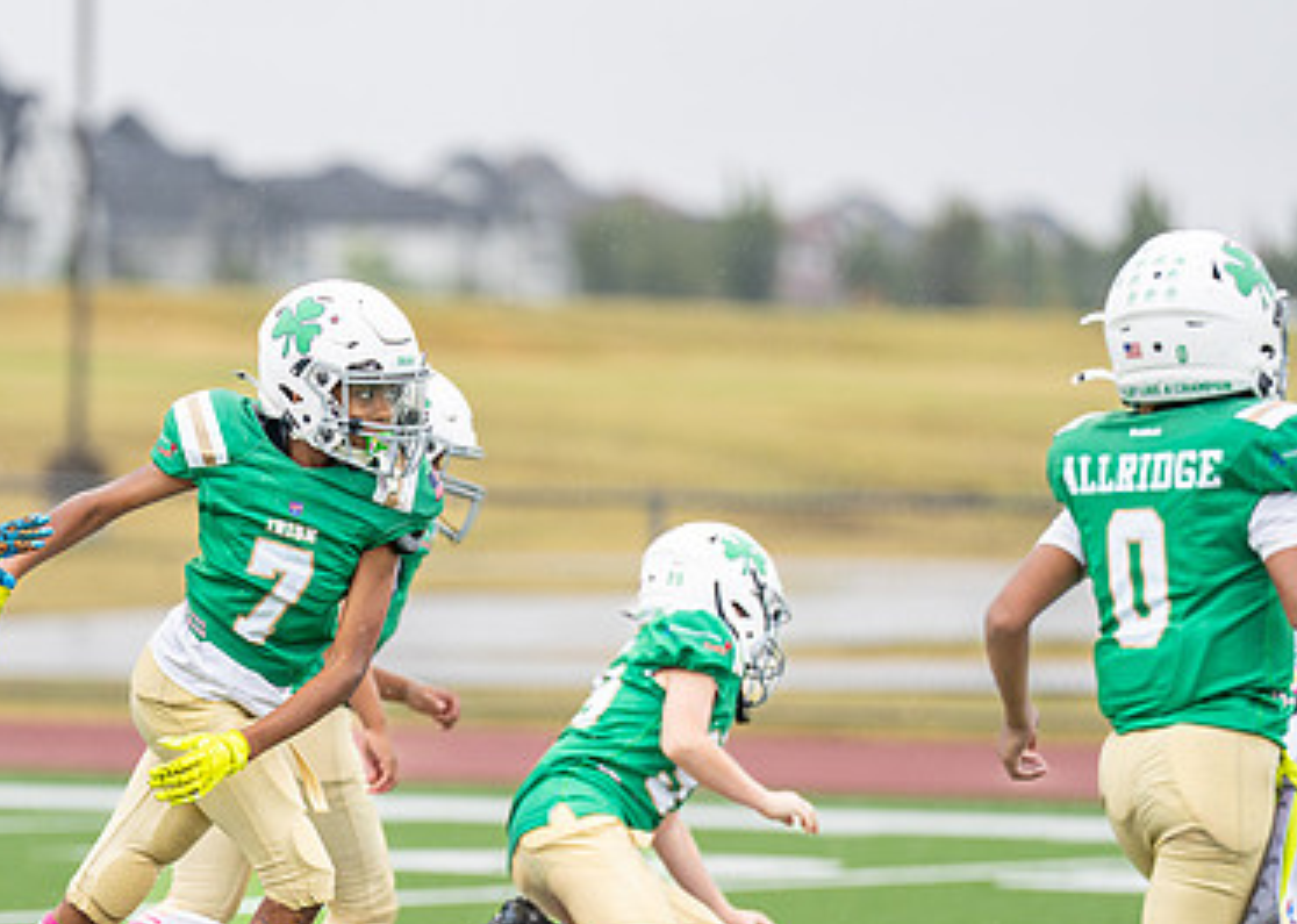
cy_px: 725
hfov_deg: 5.0
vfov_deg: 3.6
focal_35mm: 401
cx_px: 227
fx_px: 14758
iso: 400
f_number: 2.8
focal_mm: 200
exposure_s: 1/1000
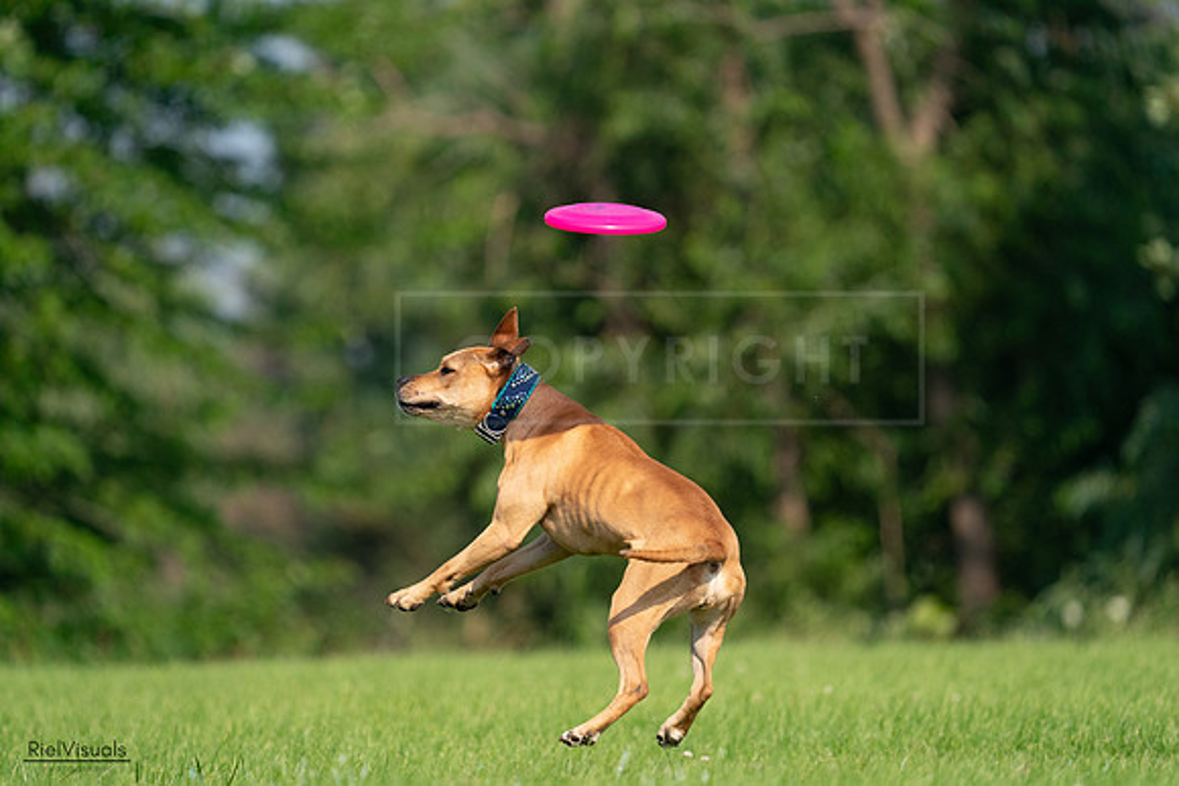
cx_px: 590
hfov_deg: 4.4
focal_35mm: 470
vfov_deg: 2.9
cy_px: 393
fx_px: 15395
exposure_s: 1/4000
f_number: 6.3
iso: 1600
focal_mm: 470
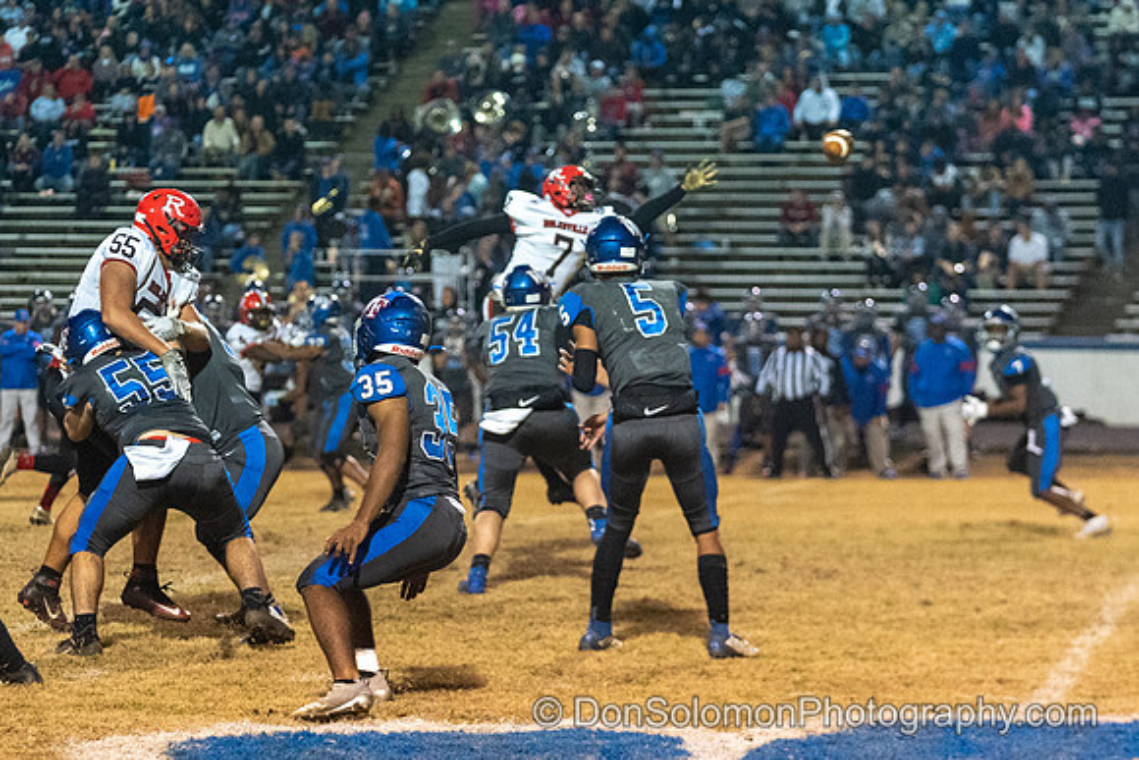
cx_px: 473
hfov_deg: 14.0
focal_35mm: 146
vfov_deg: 9.4
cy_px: 407
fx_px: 4622
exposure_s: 1/800
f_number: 2.8
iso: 8000
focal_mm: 96
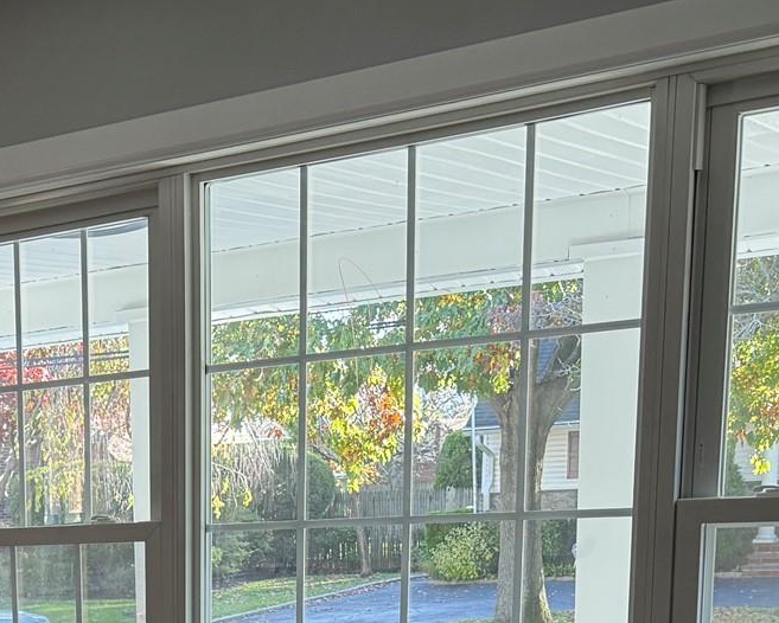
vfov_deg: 18.9
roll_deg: +3.2
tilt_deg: -12.4
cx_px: -121
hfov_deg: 24.0
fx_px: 1684
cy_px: 880
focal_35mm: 73
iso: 125
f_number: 1.78
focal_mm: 6.76
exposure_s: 1/121
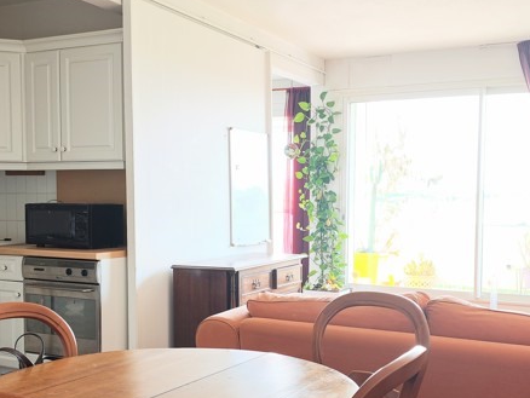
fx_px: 643
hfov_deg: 44.6
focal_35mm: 42
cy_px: 253
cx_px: 307
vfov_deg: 34.2
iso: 64
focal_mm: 6.62
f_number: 1.67
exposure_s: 1/100
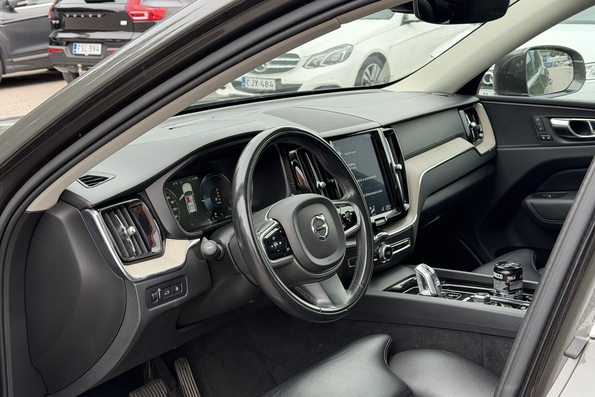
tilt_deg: -13.8
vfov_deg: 25.1
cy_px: 220
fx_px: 893
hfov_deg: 36.9
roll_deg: +2.4
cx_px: 283
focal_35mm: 54
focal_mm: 6.76
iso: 64
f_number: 1.78
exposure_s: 1/174
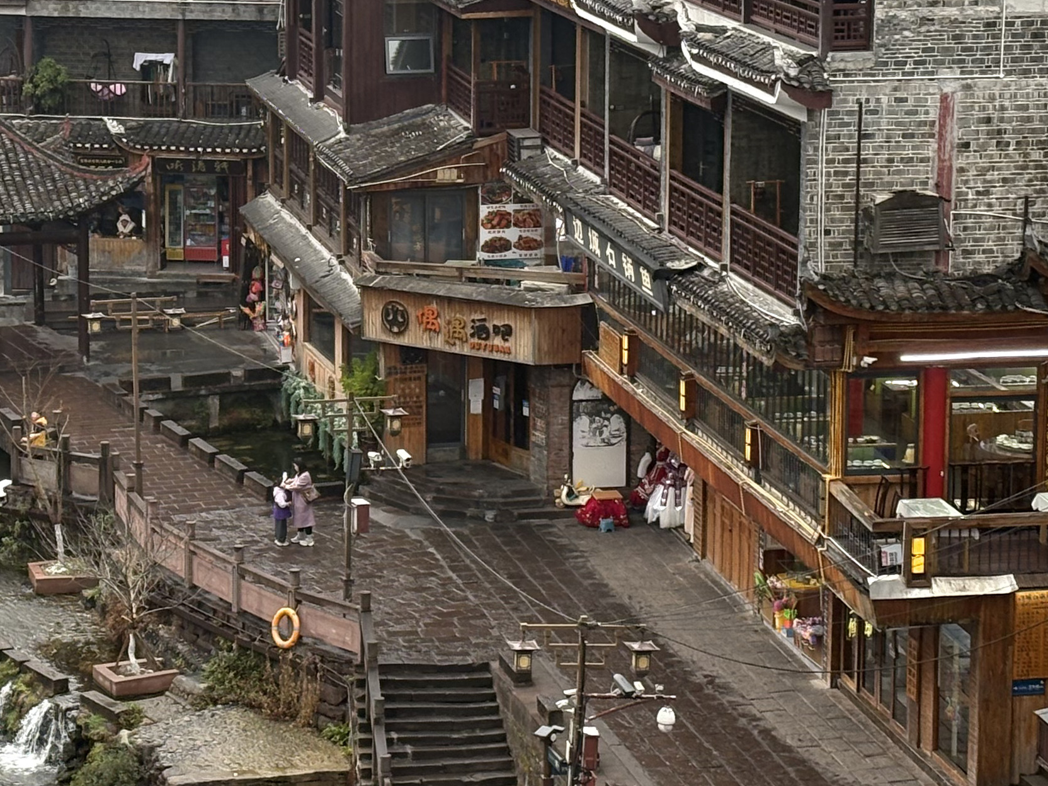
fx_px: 3784
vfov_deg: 11.8
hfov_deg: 15.7
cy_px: 258
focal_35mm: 125
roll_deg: +0.6
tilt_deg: -9.6
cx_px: 256
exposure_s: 1/123
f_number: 1.6
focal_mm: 5.96
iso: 50
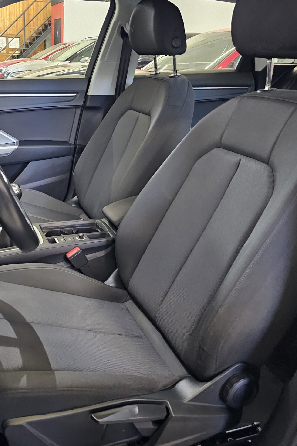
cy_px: 223
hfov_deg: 40.4
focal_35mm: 32
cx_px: 89
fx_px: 396
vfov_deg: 58.7
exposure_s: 1/24
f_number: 1.7
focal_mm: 6.3
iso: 1000
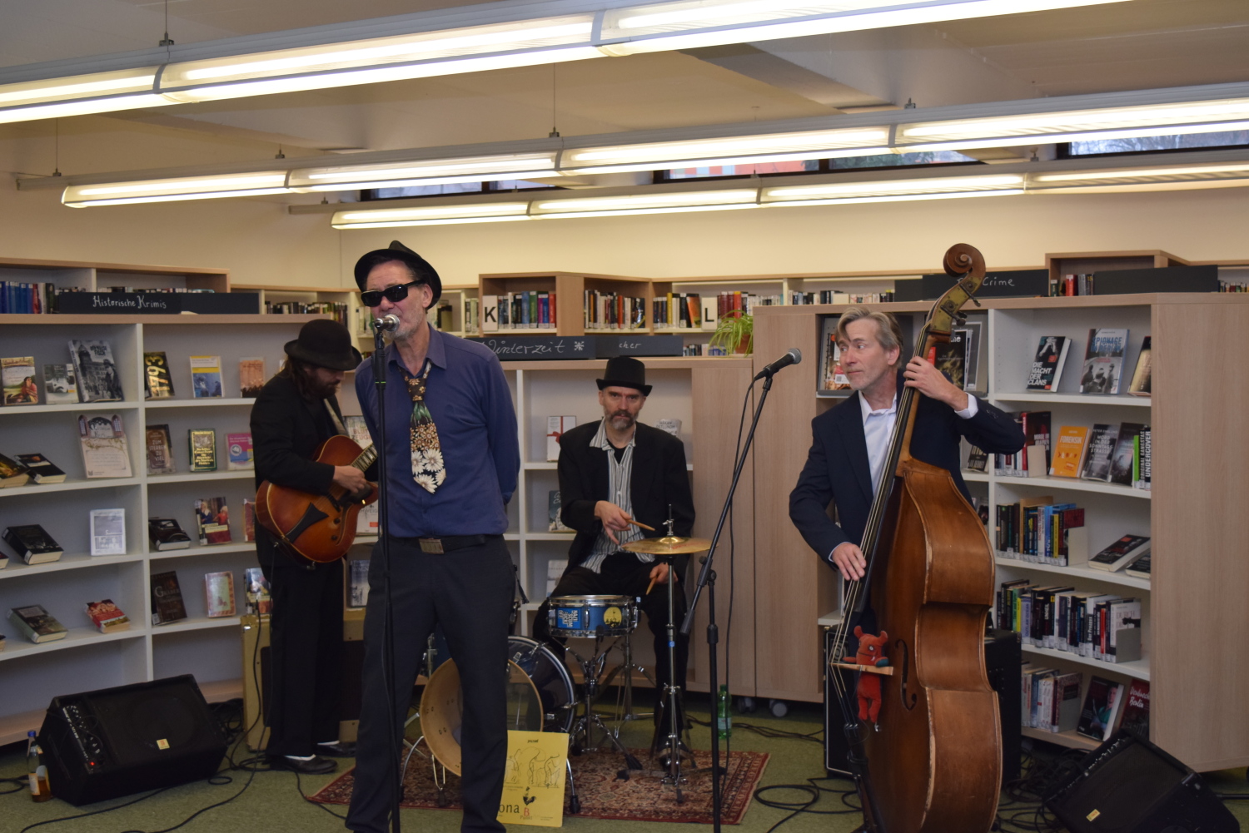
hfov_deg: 43.6
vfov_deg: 29.9
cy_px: 416
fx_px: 1562
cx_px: 624
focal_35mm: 45
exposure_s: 1/125
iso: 800
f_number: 5.6
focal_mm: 30
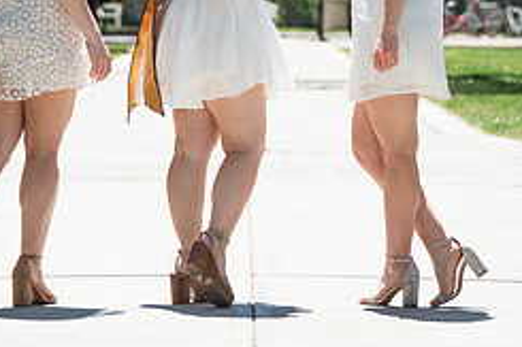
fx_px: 4637
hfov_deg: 6.4
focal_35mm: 320
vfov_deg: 4.3
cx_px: 296
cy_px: -50
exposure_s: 1/2000
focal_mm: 135
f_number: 5.6
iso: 500
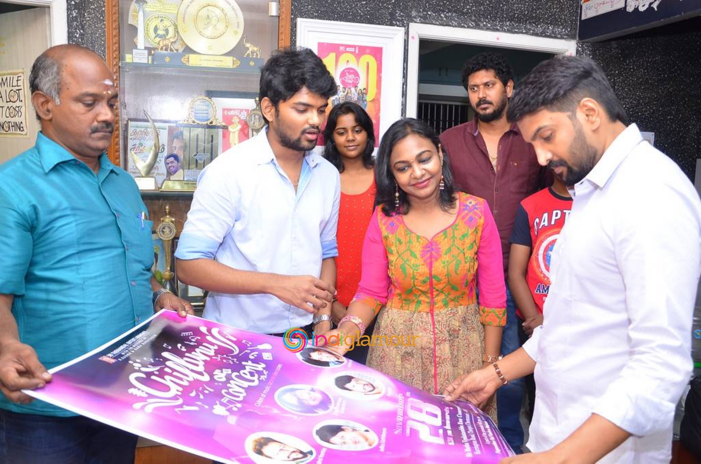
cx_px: 350
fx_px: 612
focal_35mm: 32
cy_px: 232
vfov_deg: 41.5
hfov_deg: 59.6
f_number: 4
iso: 800
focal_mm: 21
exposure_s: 1/125
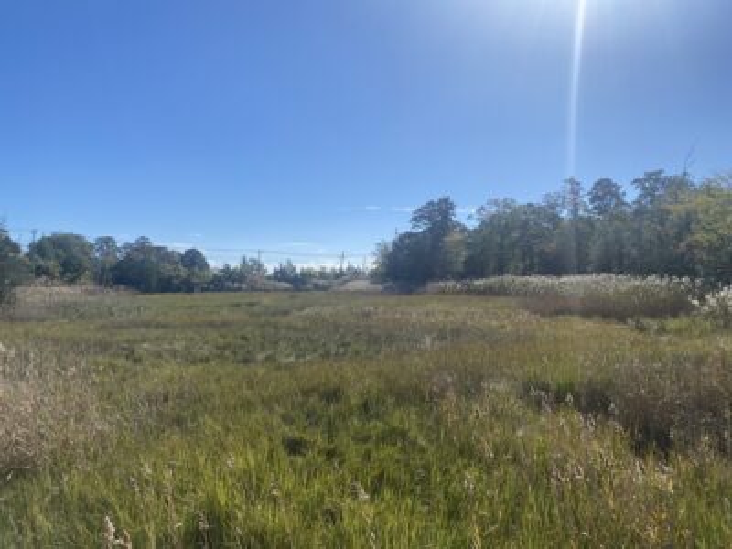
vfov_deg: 53.1
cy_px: 274
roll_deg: +0.2
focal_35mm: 26
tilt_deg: +0.3
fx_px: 550
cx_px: 366
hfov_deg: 67.3
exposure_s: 1/4115
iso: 32
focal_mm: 4.25
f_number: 1.8
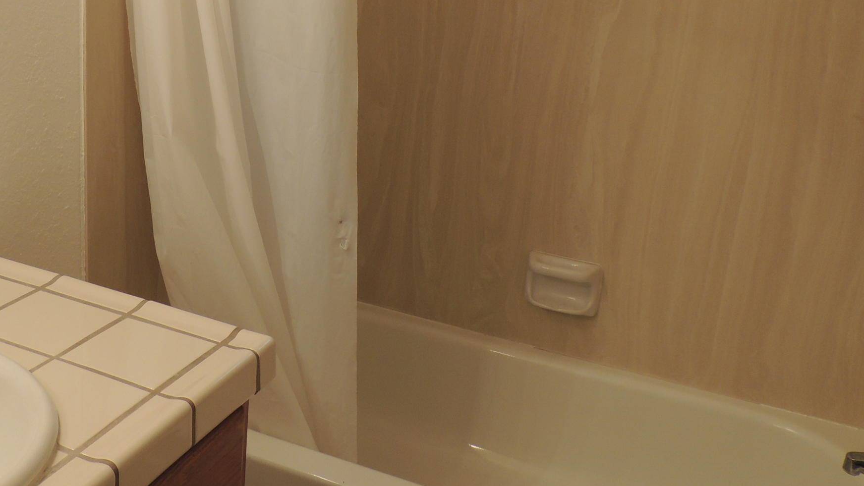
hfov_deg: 44.7
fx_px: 1031
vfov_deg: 26.2
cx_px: 283
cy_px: 120
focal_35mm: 45
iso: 100
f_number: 3
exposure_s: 1/30
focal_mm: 4.3
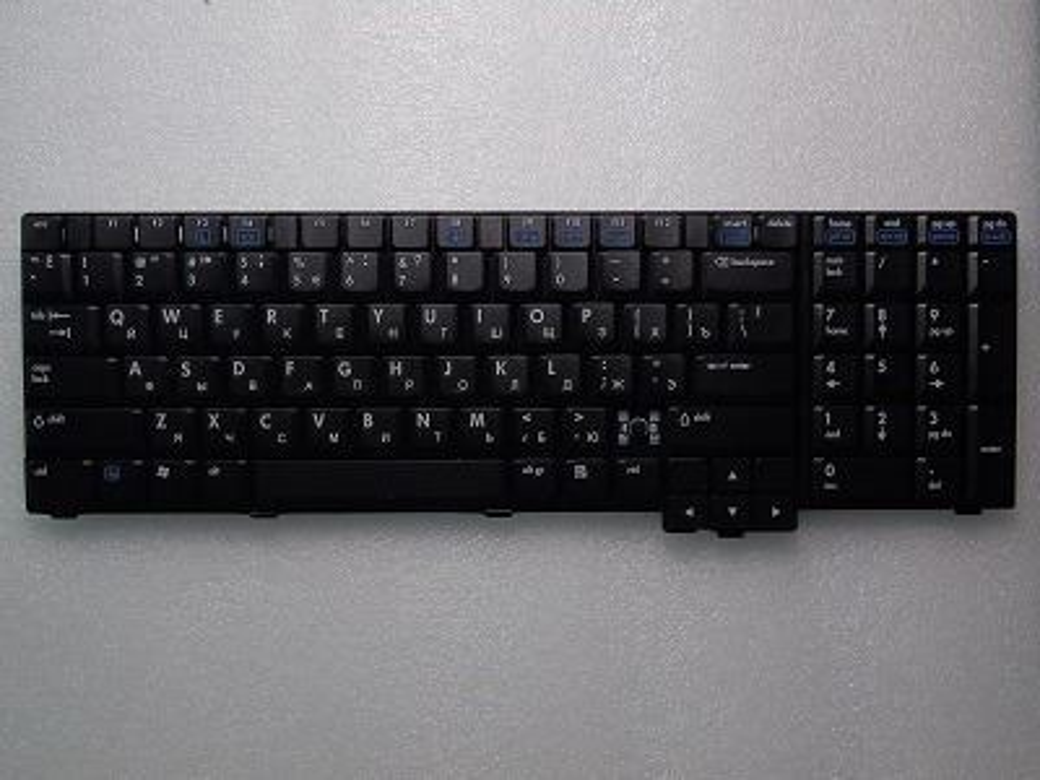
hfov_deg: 61.7
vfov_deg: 48.2
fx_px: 871
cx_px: 520
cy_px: 390
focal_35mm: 29
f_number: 5.4
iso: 100
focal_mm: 5.2
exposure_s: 1/15
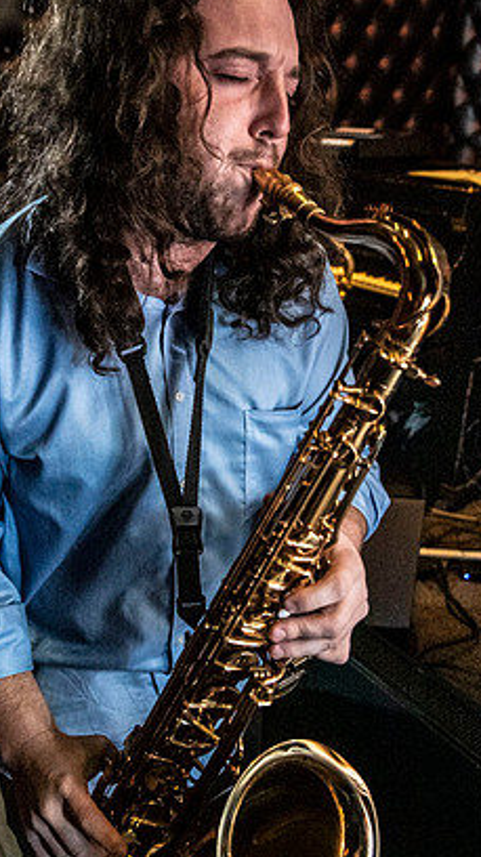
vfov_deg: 54.0
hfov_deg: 31.9
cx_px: 200
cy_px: 405
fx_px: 840
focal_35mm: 37
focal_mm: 32
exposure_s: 1/200
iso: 6400
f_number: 4
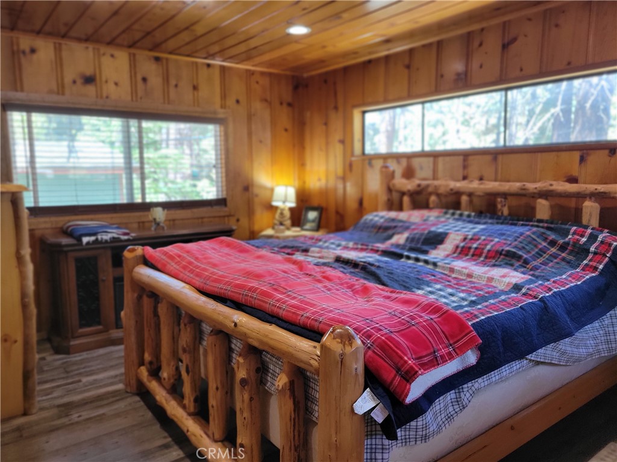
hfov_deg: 67.3
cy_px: 231
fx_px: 463
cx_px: 308
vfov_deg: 53.1
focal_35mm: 26
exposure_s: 1/120
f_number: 1.8
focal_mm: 5.4
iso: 250
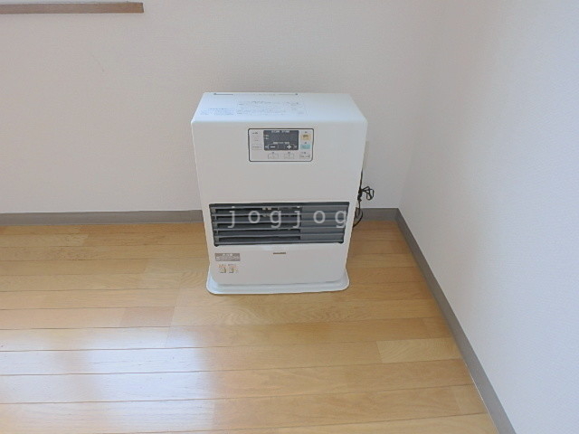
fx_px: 351
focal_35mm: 21
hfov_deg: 79.0
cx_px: 290
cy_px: 217
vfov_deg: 63.4
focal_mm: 3.7
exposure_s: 1/30
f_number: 3.5
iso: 200
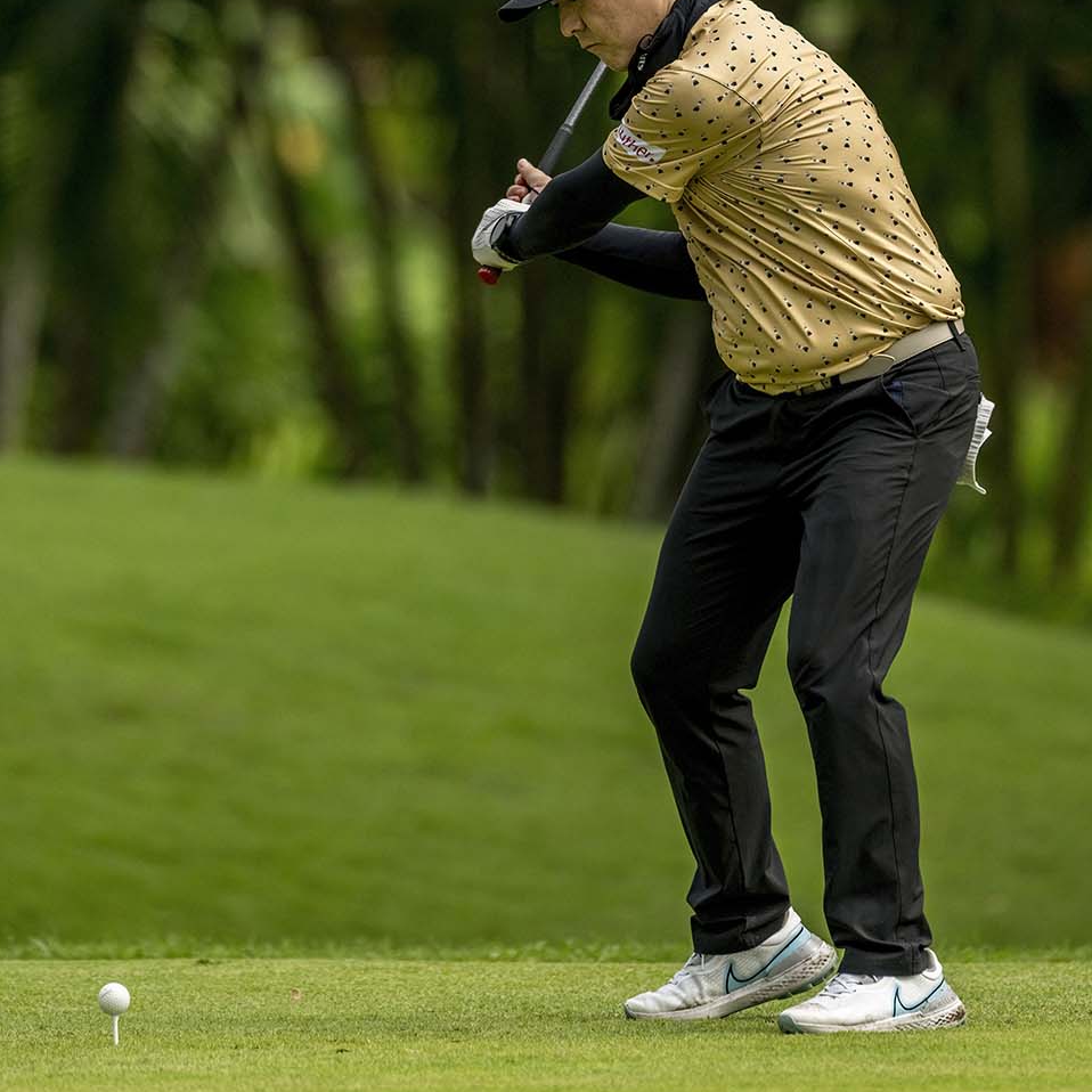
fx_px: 18238
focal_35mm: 511
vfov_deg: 3.4
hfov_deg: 3.4
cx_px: 546
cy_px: 283
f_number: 3.5
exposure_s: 1/5000
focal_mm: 400
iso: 900
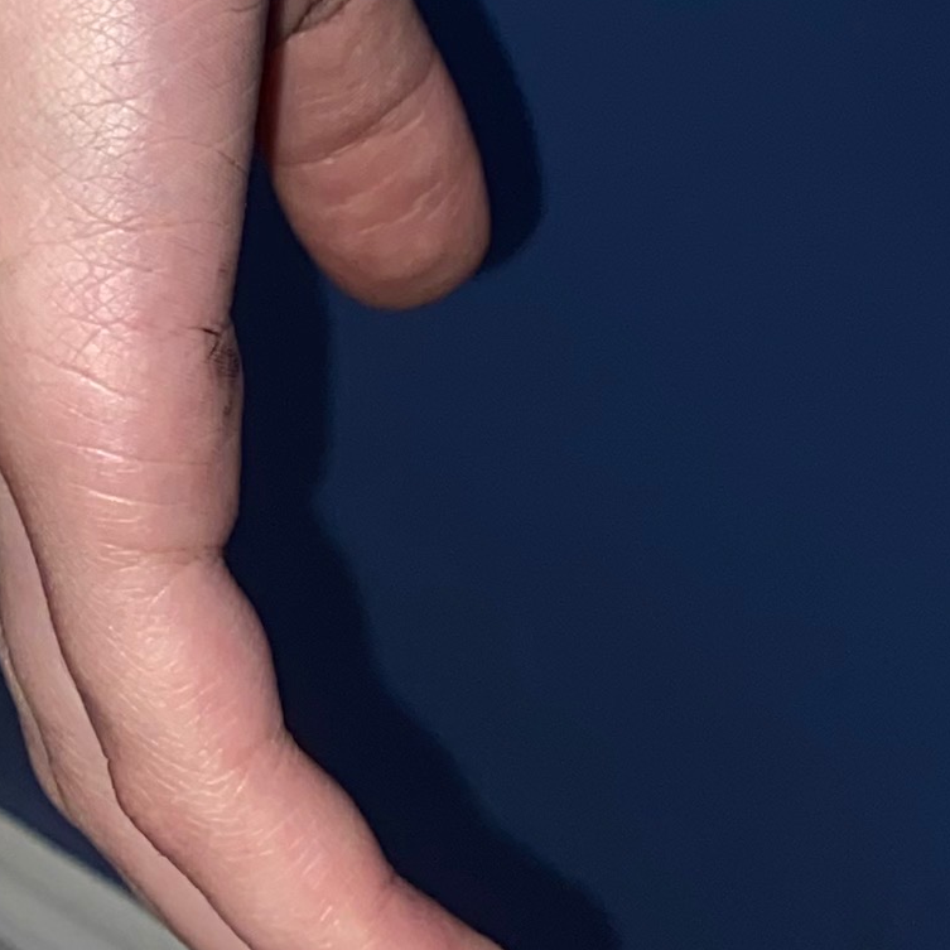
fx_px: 3819
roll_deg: -10.7
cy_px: -1432
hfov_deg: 14.2
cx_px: 410
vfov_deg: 11.4
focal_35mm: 123
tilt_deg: -33.1
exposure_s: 1/28
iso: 32
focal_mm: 4.25
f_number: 1.8
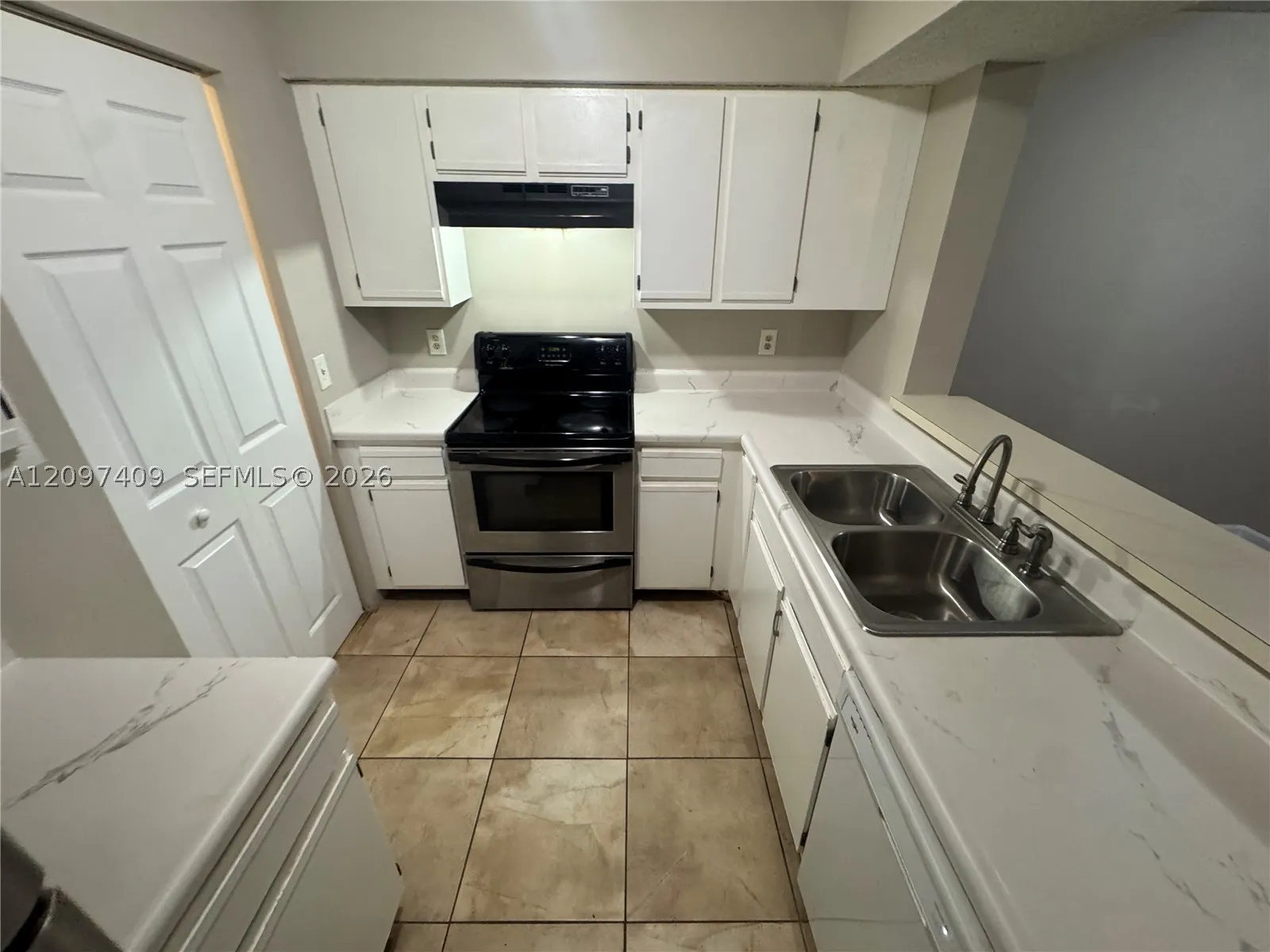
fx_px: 514
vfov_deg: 85.7
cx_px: 635
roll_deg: -0.3
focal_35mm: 14
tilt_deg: -26.3
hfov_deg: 102.1
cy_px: 476
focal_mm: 2.22
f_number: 2.2
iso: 400
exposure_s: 1/60
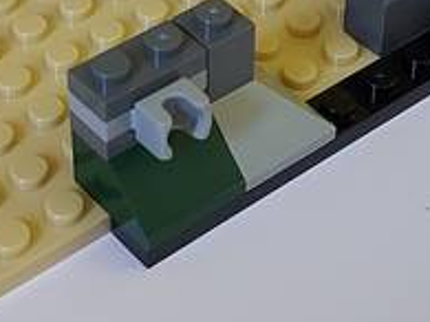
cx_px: 254
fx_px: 1378
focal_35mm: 111
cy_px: -17
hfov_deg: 17.7
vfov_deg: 13.1
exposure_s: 1/33
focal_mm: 5.23
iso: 200
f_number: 1.8
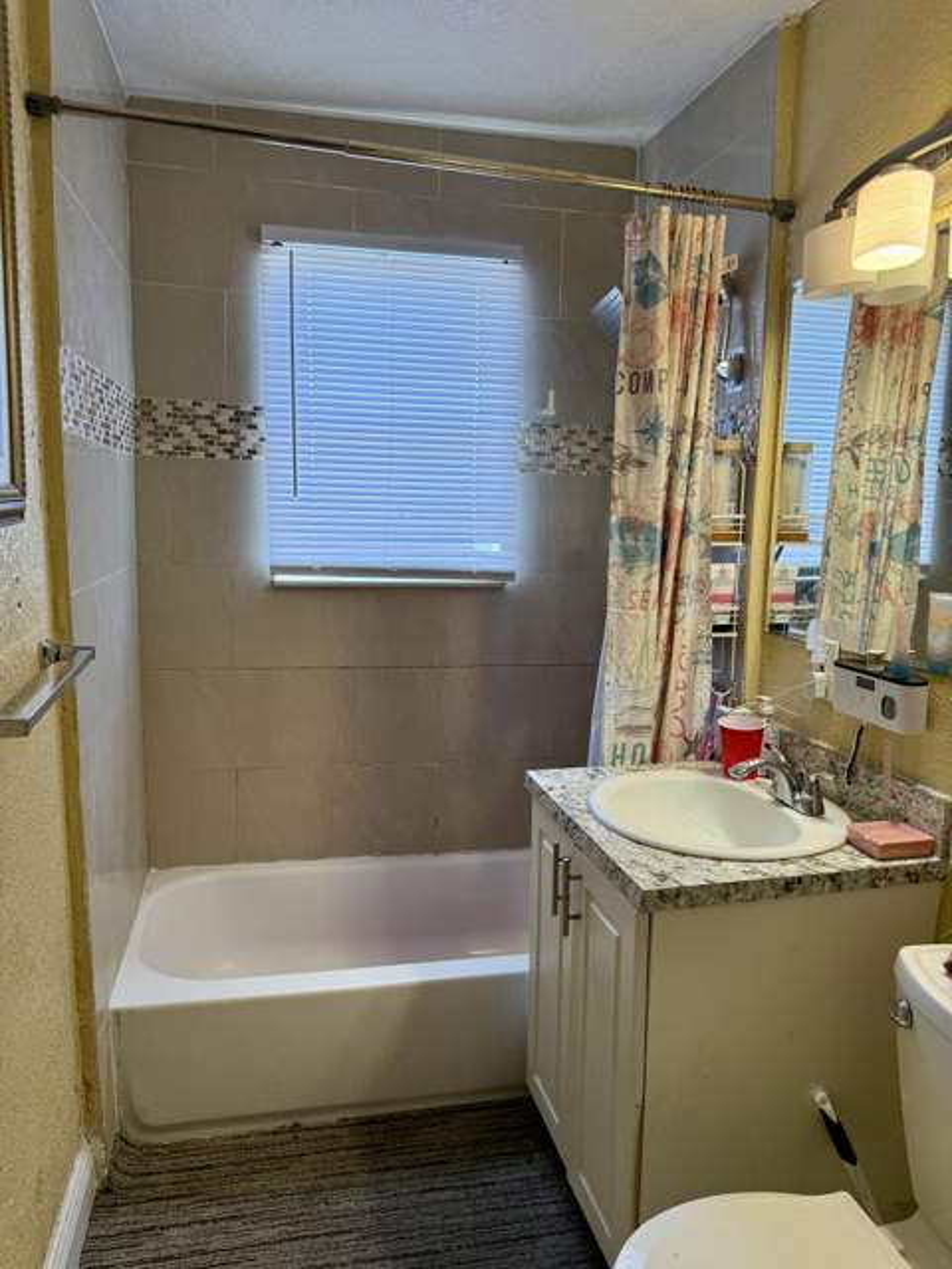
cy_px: 634
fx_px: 880
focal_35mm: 24
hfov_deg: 56.8
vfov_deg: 71.6
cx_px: 476
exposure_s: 1/206
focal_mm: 6.76
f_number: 1.78
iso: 100
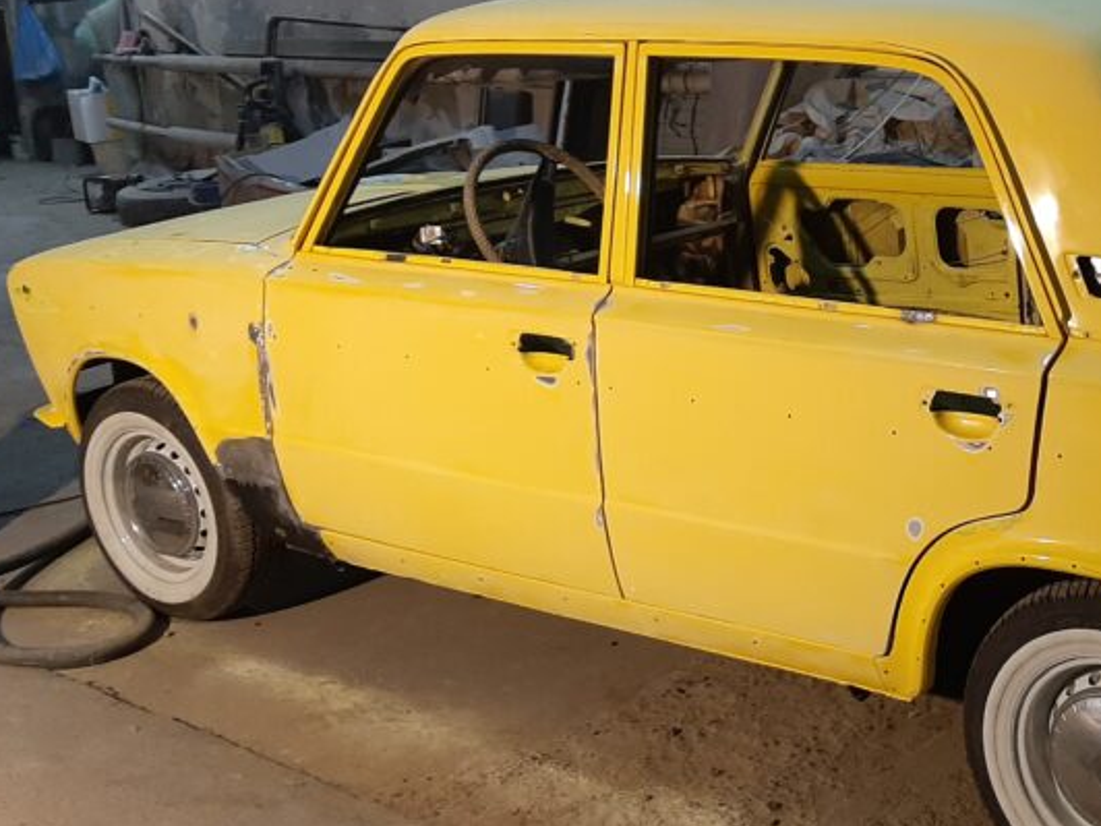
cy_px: 371
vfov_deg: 29.1
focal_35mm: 50
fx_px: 1590
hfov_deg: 36.1
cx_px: 966
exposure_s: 1/50
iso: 100
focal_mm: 3.93
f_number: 1.7
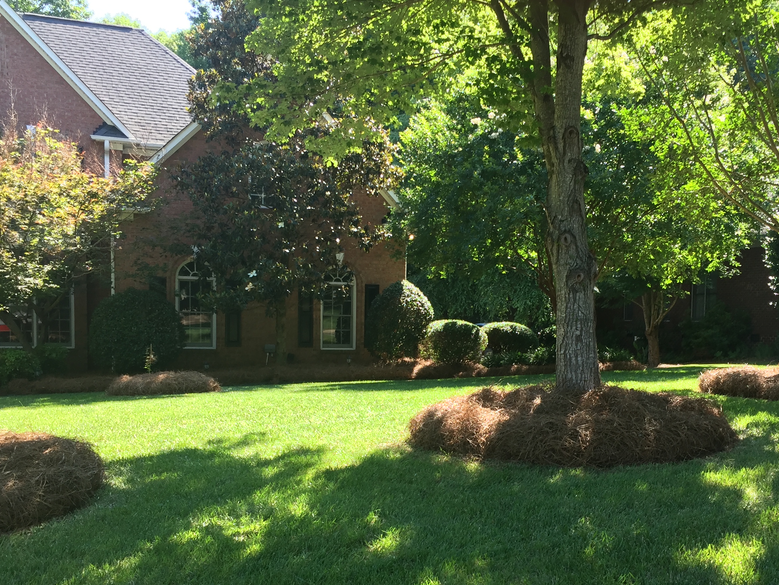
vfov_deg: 35.6
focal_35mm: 40
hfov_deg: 46.6
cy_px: 386
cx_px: 449
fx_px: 900
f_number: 2.2
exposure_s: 1/155
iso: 32
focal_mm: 4.15
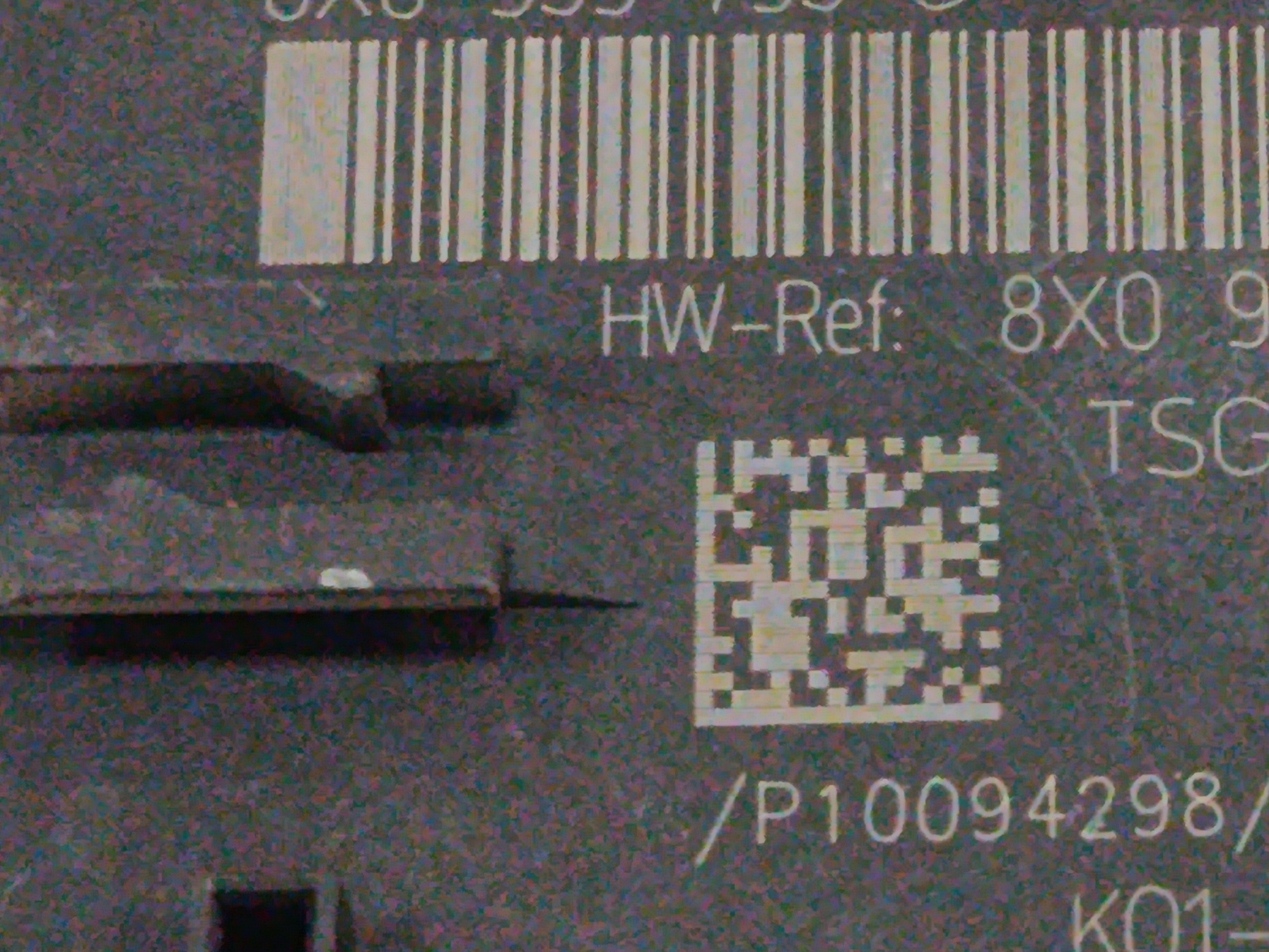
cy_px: -13
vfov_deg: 7.2
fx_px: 7515
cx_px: 1340
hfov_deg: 9.6
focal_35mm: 205
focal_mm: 5.24
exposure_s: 1/50
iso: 847
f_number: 1.7
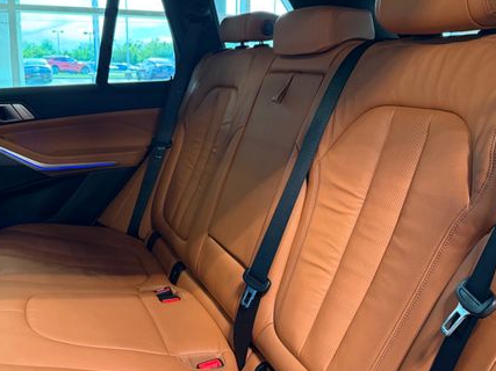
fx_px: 516
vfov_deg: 39.6
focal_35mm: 36
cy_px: 170
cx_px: 208
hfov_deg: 51.1
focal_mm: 6.76
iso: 400
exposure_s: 1/60
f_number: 1.78
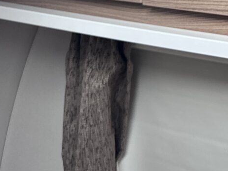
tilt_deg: -3.8
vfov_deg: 13.3
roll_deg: +1.3
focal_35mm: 105
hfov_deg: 16.5
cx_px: 376
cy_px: -90
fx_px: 692
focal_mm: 6.86
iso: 80
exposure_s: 1/121
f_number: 1.78
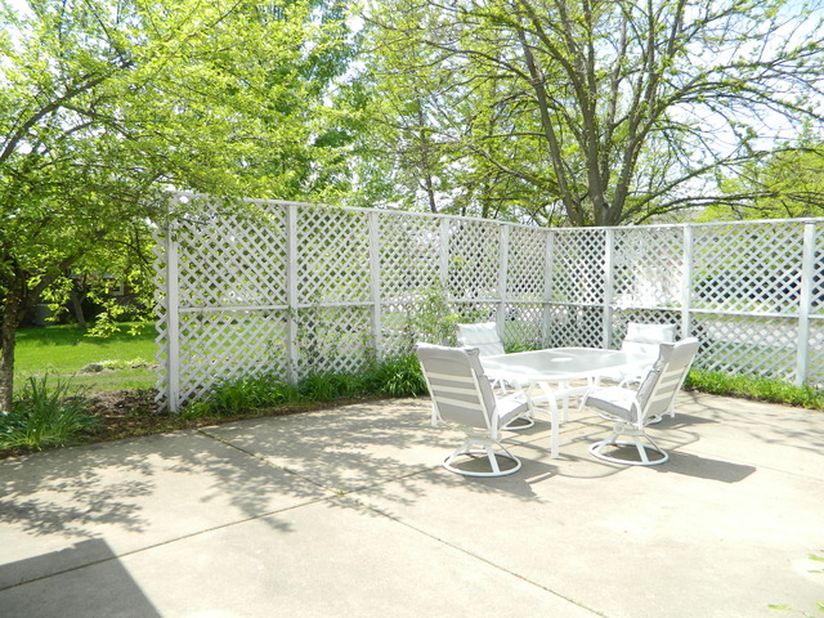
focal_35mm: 25
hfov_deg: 69.4
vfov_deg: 54.9
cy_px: 309
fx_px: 595
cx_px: 412
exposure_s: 1/640
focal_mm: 4.5
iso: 110
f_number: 3.1
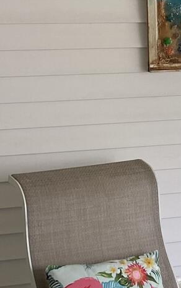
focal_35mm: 121
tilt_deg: -2.2
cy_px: 67
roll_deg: -0.1
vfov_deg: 17.1
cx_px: 327
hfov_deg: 10.2
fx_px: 953
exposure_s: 1/122
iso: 32
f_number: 1.8
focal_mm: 4.25
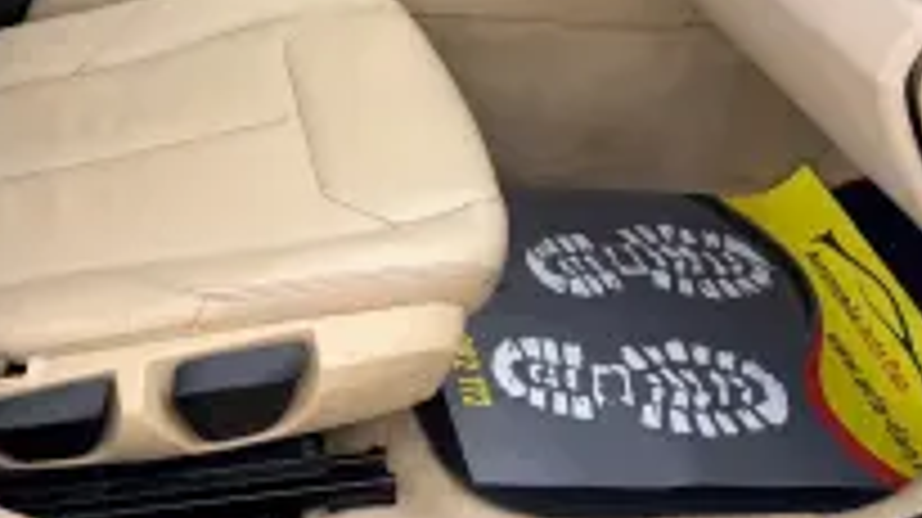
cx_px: 265
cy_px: -32
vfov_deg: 24.4
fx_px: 1124
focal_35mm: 46
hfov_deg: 43.6
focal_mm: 6.76
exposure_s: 1/528
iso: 80
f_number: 1.78
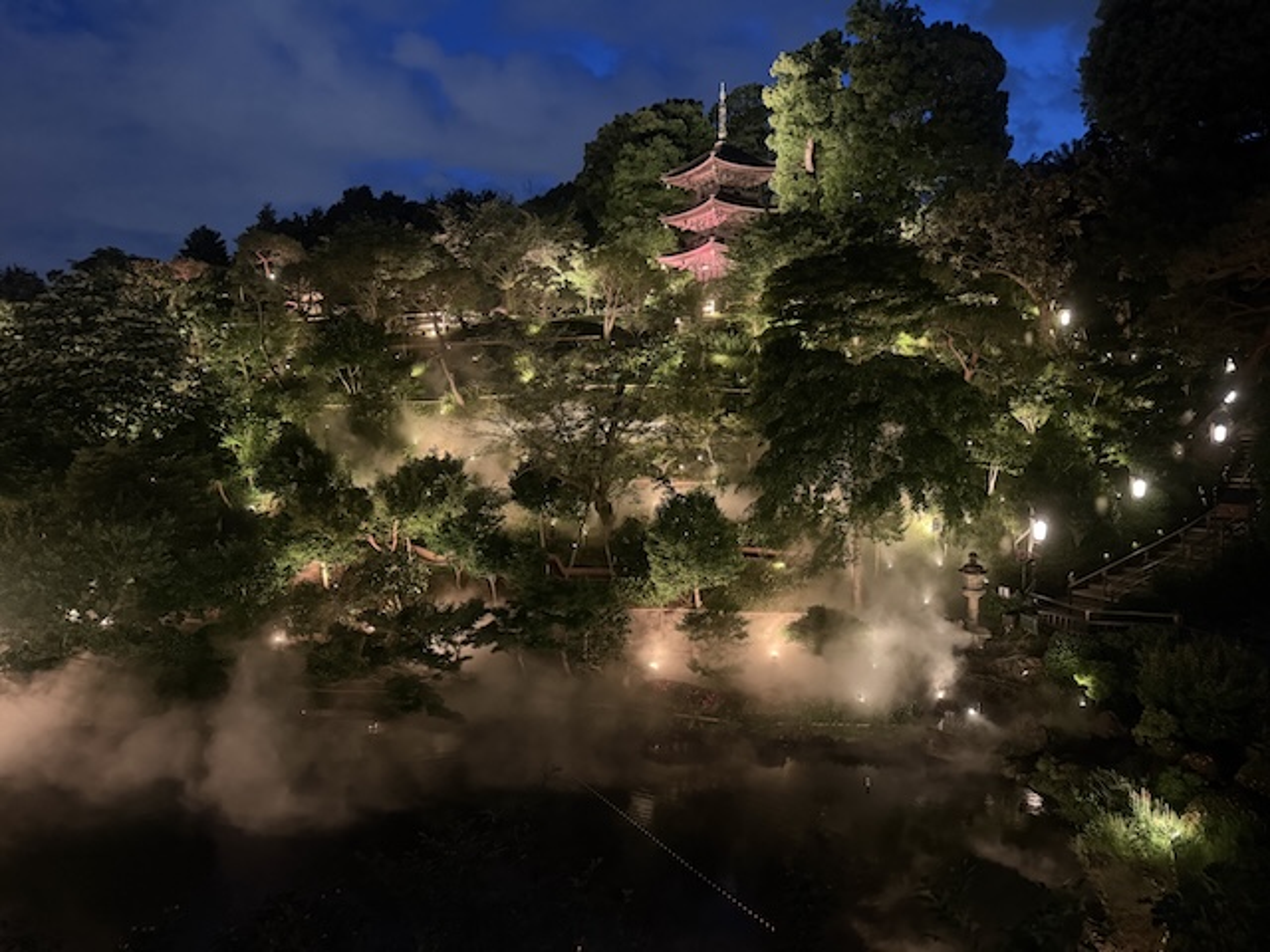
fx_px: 881
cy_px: 476
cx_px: 635
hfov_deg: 71.6
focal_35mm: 24
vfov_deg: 56.8
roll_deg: +1.5
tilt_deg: -4.8
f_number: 1.78
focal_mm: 6.76
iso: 1600
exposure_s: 1/30
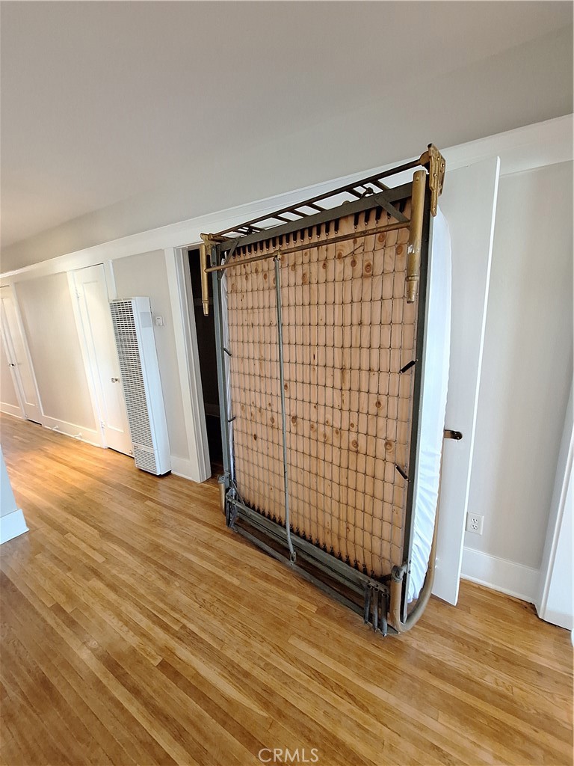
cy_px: 383
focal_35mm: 13
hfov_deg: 89.9
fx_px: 287
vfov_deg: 106.2
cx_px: 287
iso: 400
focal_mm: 1.74
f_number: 2.2
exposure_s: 1/24
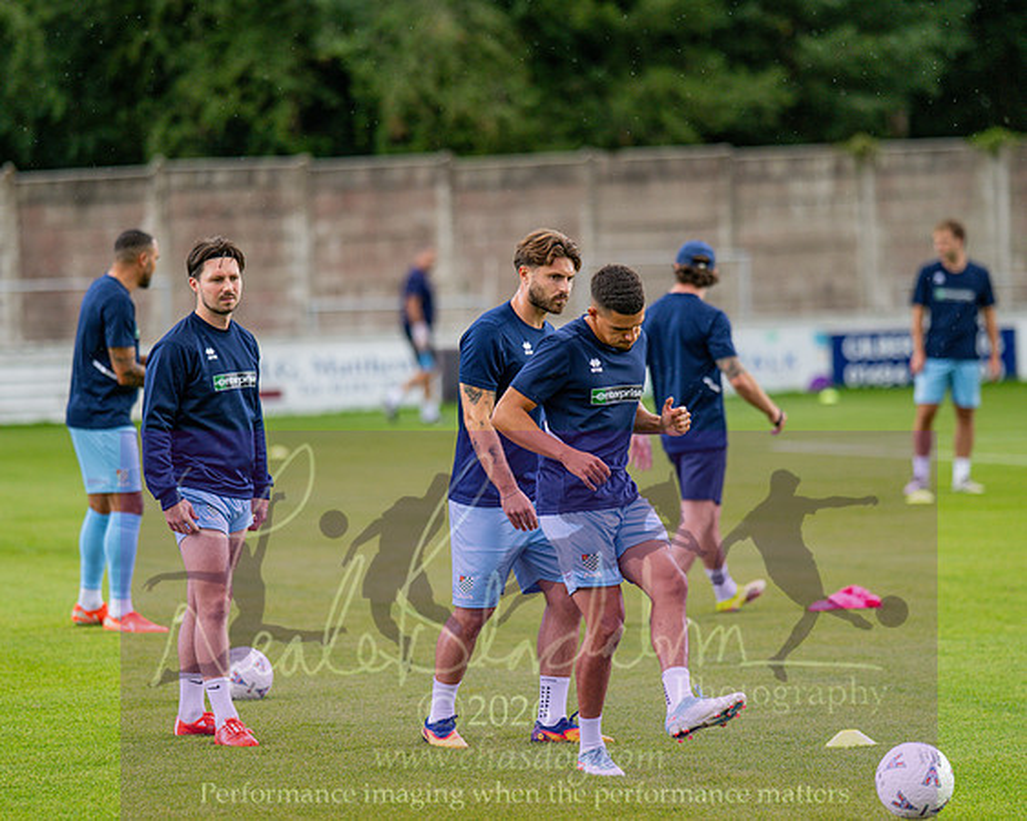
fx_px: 5226
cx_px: 466
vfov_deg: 9.0
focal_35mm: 172
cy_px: 357
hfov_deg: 11.2
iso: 400
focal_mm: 135
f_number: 1.8
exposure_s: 1/1600
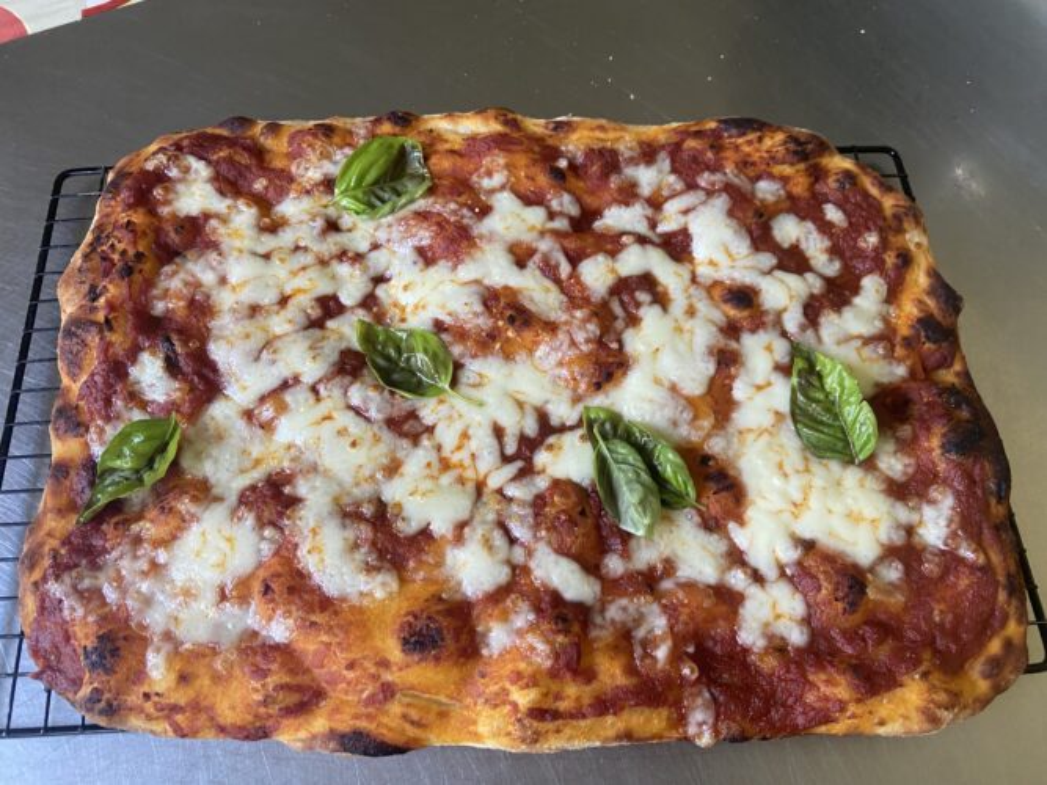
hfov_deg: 67.3
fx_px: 786
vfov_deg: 53.0
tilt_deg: -66.8
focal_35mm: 26
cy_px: 392
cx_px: 524
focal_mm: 4.25
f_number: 1.8
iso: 250
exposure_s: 1/60
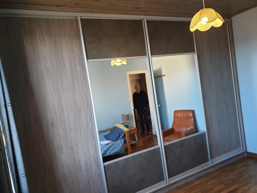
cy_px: 96
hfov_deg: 67.3
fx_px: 193
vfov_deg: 53.1
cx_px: 128
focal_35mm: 26
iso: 250
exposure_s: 1/50
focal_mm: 4.3
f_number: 2.4
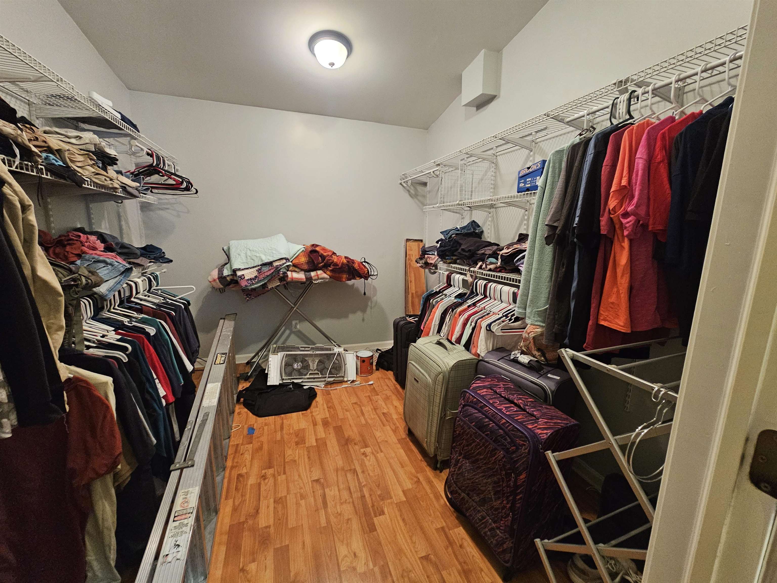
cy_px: 292
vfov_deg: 89.9
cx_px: 388
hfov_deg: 106.2
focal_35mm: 13
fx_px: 292
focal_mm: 2.2
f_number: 2.2
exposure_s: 1/30
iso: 640
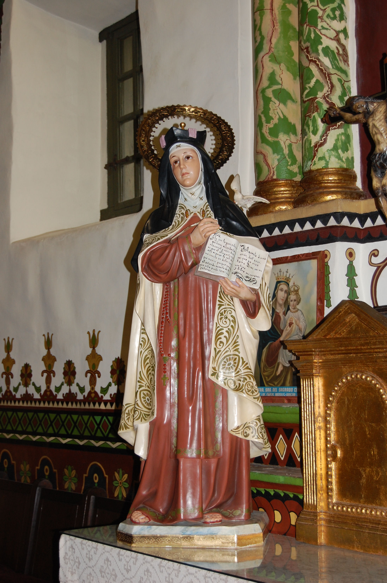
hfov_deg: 22.6
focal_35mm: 60
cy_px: 292
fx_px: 969
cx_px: 194
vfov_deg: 33.4
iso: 400
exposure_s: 1/60
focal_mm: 40
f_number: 5
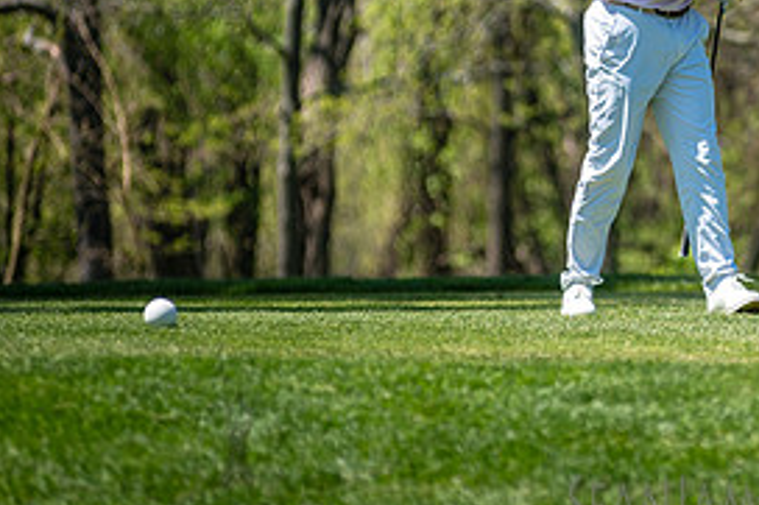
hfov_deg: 4.8
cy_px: 32
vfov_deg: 3.2
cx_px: 776
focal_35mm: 428
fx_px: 9018
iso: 100
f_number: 3.5
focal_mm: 200
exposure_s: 1/1000
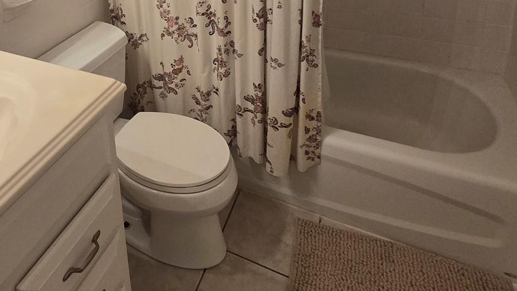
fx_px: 384
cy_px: -41
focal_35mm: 28
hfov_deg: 63.0
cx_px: 116
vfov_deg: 34.7
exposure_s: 1/60
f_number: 2.2
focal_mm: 2.2
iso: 160
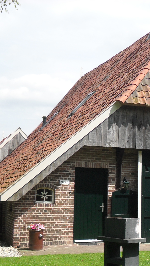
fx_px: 445
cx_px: 178
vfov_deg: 33.2
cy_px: 165
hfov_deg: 18.2
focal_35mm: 63
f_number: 8.9
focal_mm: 6.2
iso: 100
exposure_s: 1/125
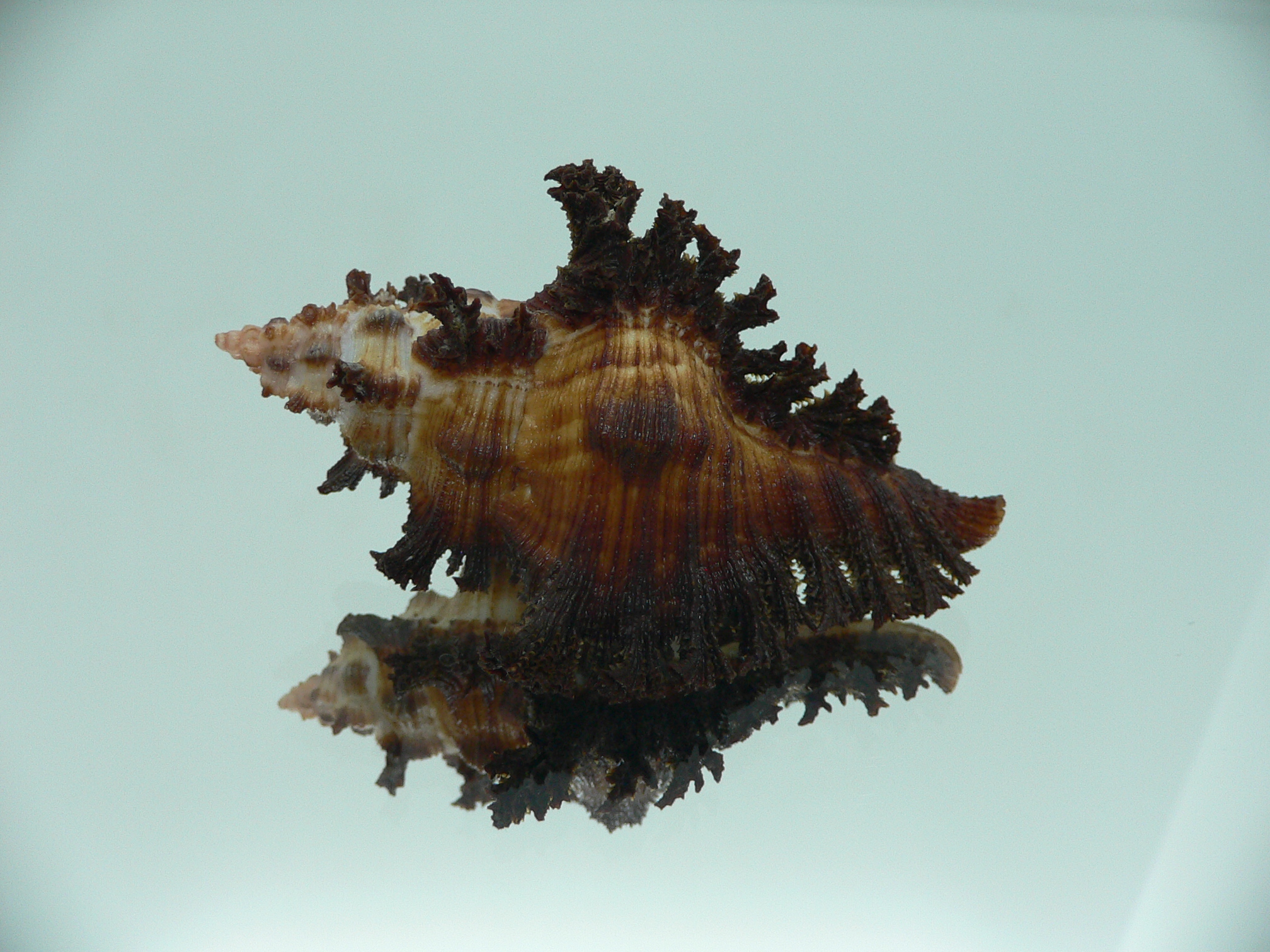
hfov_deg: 52.6
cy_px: 476
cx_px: 635
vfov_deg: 40.7
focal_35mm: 35
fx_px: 1284
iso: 150
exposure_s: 1/60
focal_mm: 4.6
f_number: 2.8
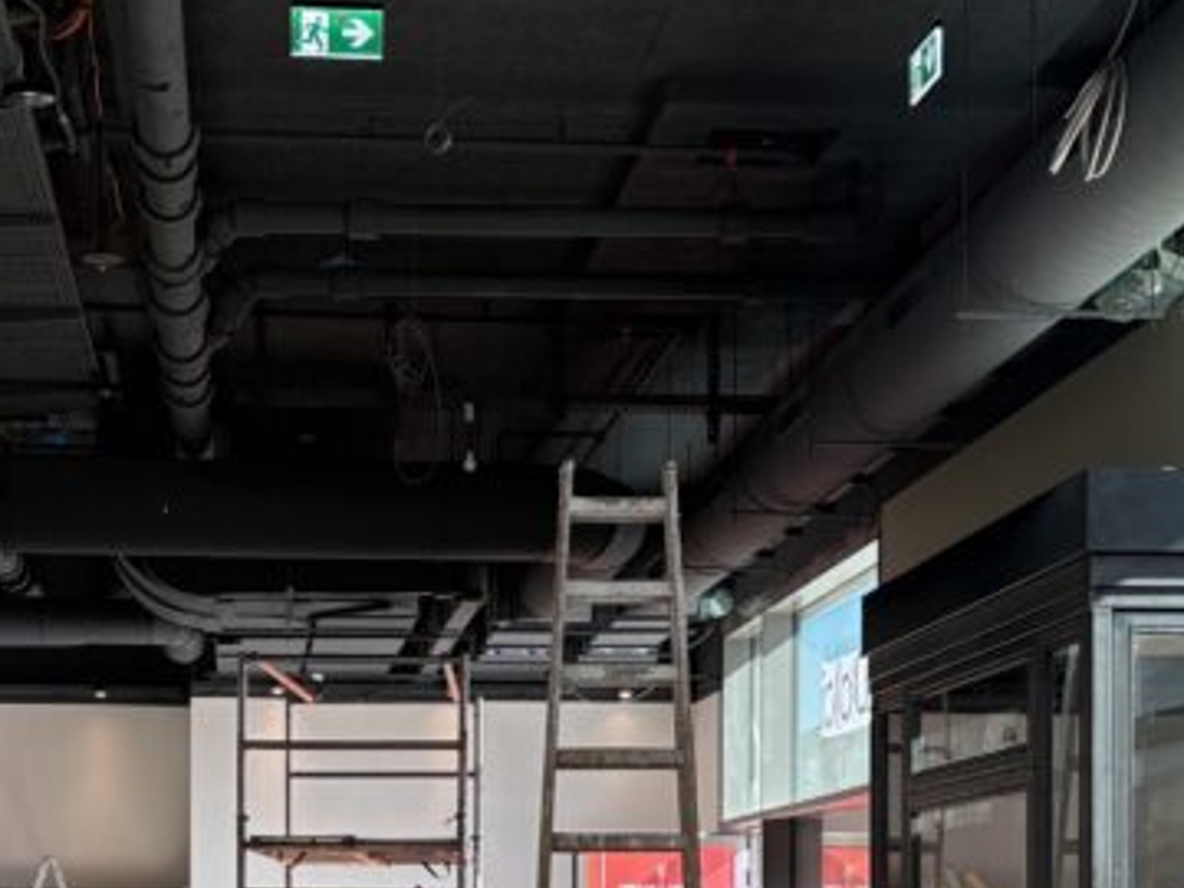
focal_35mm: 74
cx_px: 421
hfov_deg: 26.2
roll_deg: +0.5
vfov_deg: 19.3
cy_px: 908
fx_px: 2531
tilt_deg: +1.1
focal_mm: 5.96
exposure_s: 1/273
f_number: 1.6
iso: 64
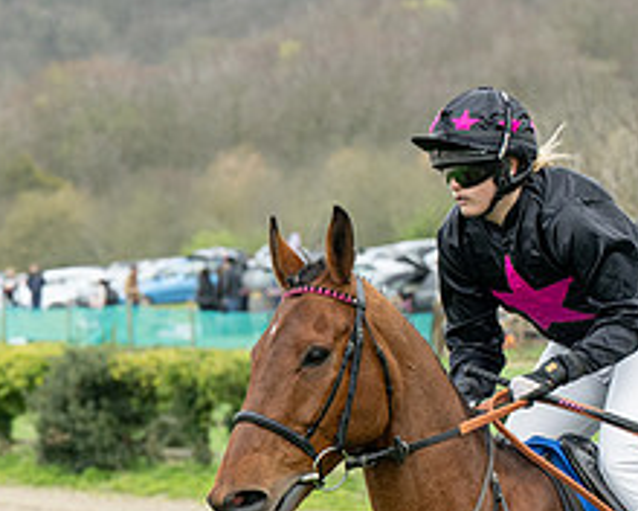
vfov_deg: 4.5
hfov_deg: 5.6
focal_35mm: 346
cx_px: 521
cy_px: 597
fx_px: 6533
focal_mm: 92
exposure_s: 1/800
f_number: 5
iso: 400
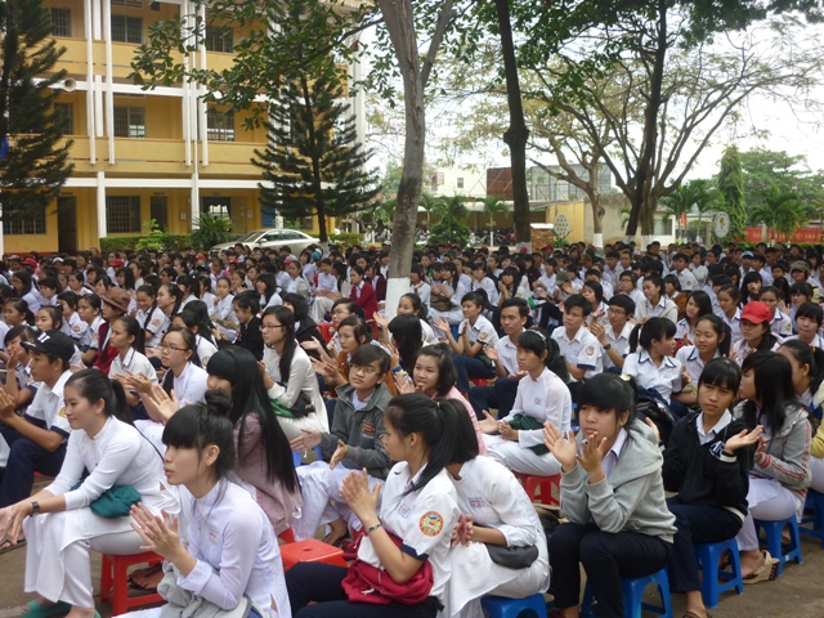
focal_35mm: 42
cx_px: 412
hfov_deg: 44.8
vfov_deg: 34.3
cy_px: 309
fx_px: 1000
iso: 80
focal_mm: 6.9
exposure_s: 1/200
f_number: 3
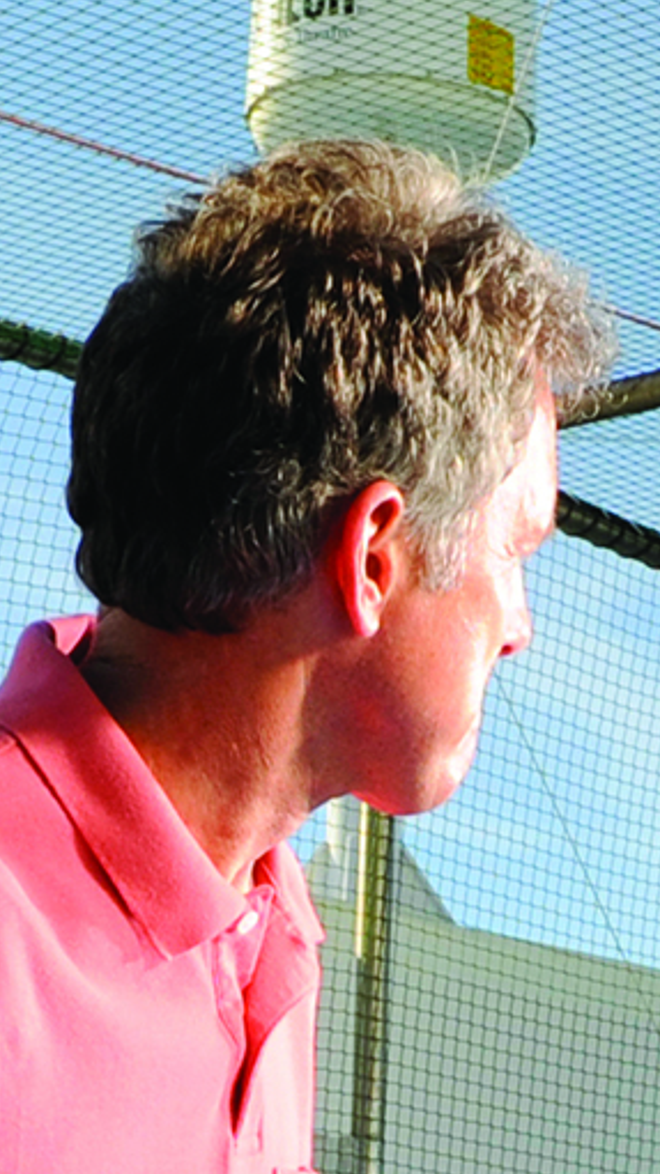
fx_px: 3831
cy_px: 2084
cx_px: 582
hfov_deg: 9.8
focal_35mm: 123
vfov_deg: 15.2
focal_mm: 20
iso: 250
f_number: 10
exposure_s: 1/400
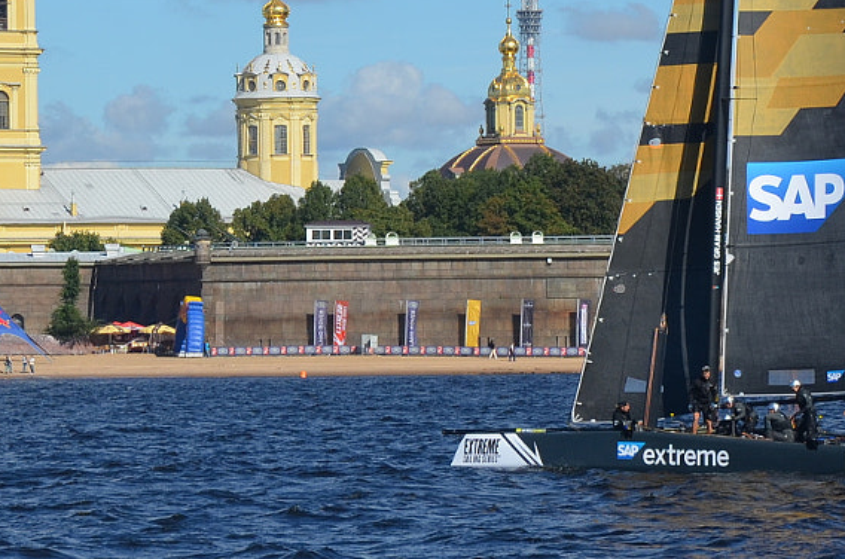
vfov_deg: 5.2
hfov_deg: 7.8
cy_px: -30
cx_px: 15
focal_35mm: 262
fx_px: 6136
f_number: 7.1
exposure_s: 1/800
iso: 200
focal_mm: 62
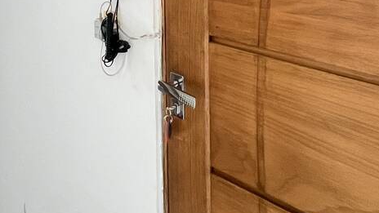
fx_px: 442
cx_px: 195
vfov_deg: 23.8
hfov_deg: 46.4
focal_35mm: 44
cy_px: -65
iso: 250
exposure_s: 1/60
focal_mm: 1.57
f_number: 1.8
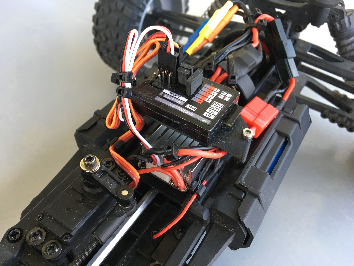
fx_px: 297
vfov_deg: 48.2
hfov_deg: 61.7
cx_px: 177
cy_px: 133
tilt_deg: -50.1
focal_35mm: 29
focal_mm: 4.15
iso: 40
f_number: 2.2
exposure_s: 1/33
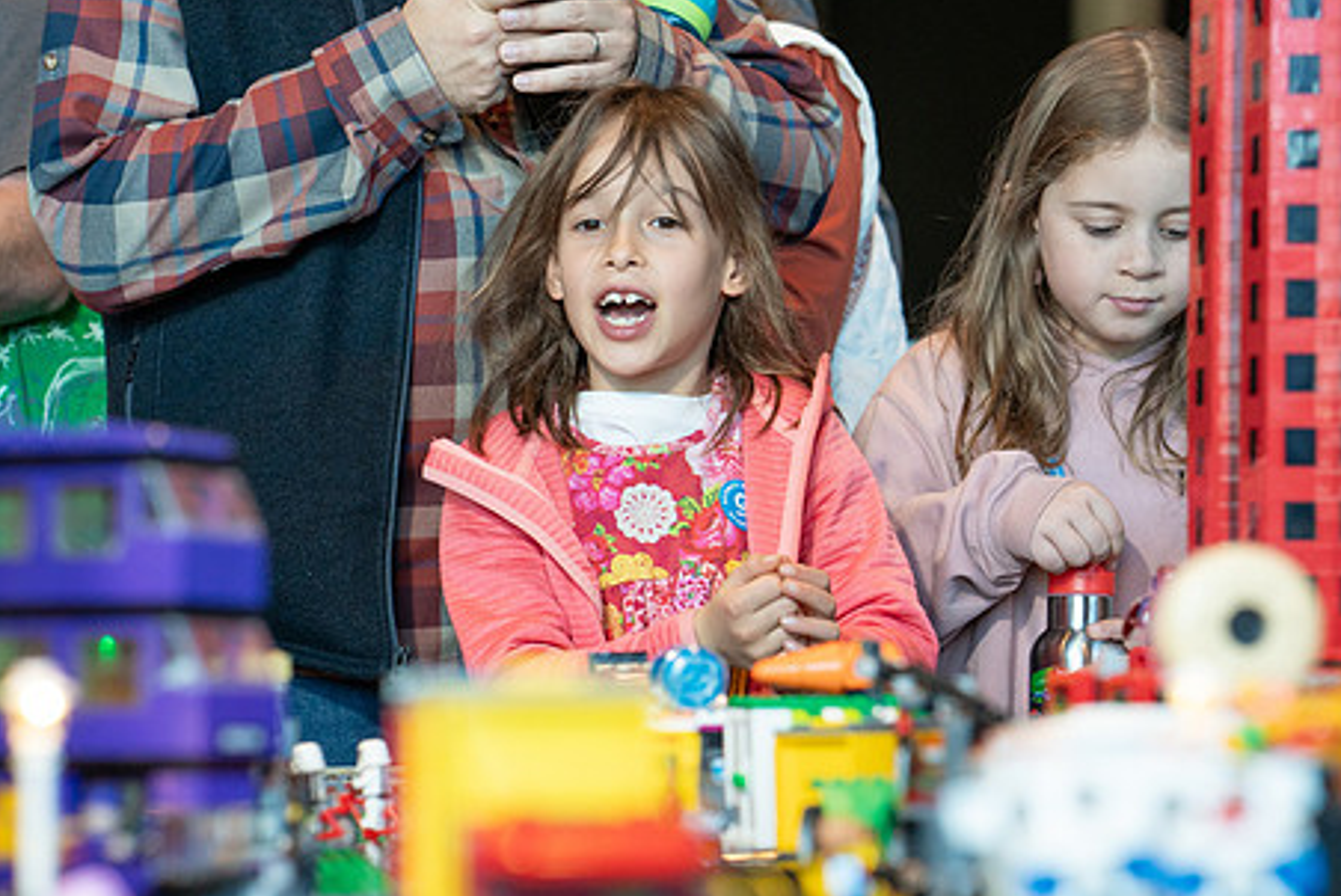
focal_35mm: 113
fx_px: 4212
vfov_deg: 12.1
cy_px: 520
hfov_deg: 18.1
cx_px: 619
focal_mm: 85
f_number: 5.6
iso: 2000
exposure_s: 1/250
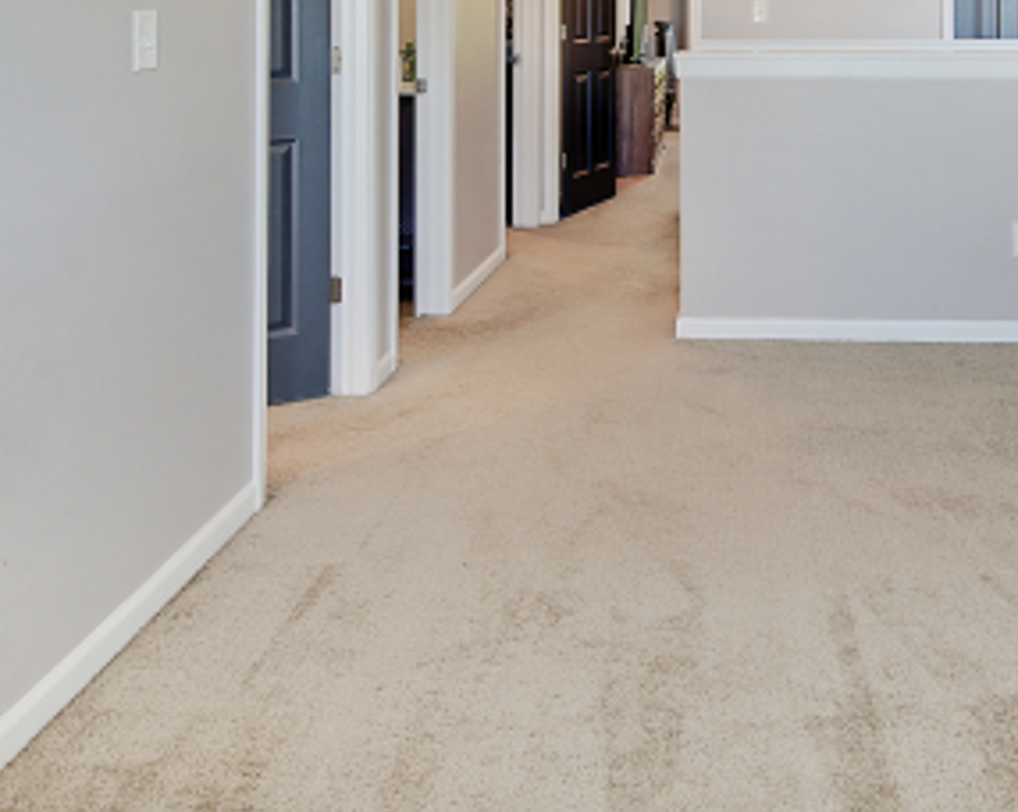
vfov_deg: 36.0
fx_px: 1113
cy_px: -4
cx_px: 746
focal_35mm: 37
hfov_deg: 47.6
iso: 100
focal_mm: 10
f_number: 9
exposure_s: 1/2.5
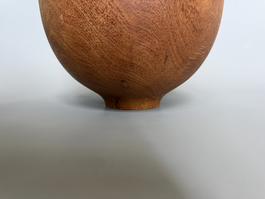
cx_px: 132
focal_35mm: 24
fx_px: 184
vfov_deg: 56.8
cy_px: 100
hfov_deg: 71.6
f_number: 1.78
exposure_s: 1/50
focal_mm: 6.76
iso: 320
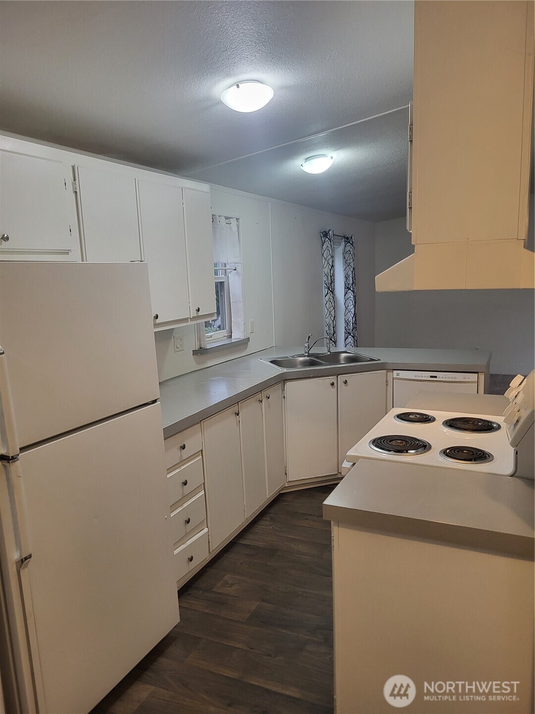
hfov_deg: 53.1
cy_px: 357
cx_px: 268
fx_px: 536
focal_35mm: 26
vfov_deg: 67.3
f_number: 1.8
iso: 200
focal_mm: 5.4
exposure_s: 1/40
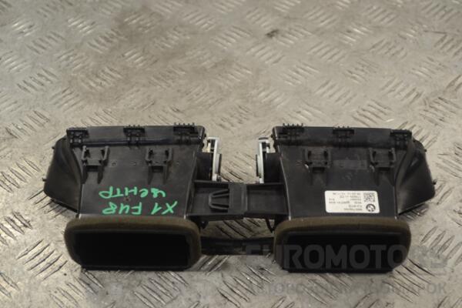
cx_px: 231
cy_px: 154
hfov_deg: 33.4
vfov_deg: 22.6
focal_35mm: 60
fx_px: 770
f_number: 5.3
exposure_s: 1/30
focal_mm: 40
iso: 125
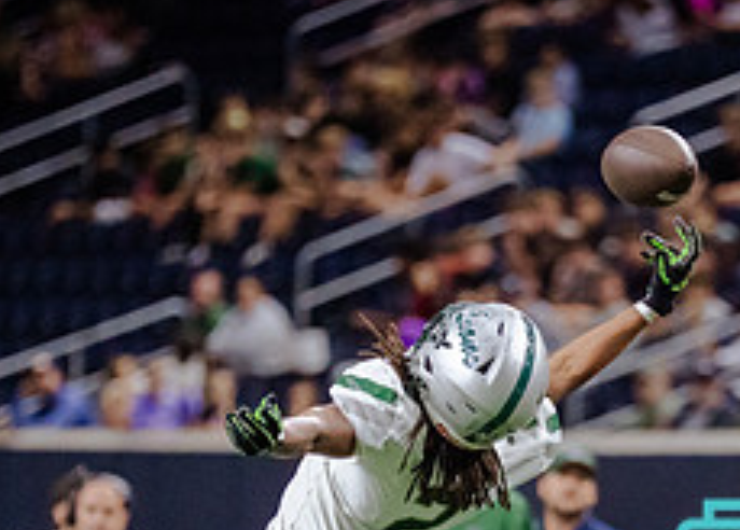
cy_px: 761
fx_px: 14830
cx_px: 664
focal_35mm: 705
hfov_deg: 2.9
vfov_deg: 2.0
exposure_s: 1/1250
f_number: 2.8
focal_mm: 200
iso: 3200
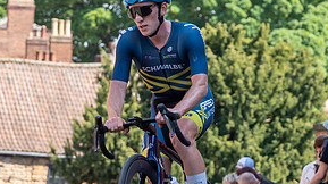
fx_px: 1660
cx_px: 102
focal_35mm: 191
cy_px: 40
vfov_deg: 6.3
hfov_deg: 11.3
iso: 160
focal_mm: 75
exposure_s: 1/800
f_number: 4
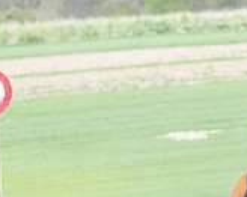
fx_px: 8504
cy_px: 215
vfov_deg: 1.3
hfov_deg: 1.7
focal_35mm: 1164
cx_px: 449
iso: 400
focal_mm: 200
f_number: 4
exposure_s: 1/1250
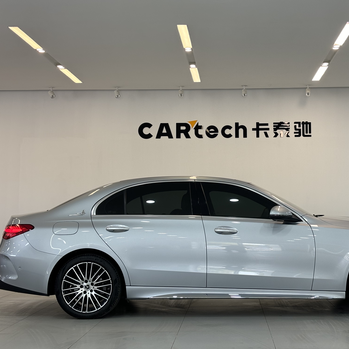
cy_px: 175
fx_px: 707
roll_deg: +0.4
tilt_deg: +2.8
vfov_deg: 27.7
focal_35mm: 62
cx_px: 218
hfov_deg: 27.6
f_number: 1.6
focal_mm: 5.96
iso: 32
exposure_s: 1/100
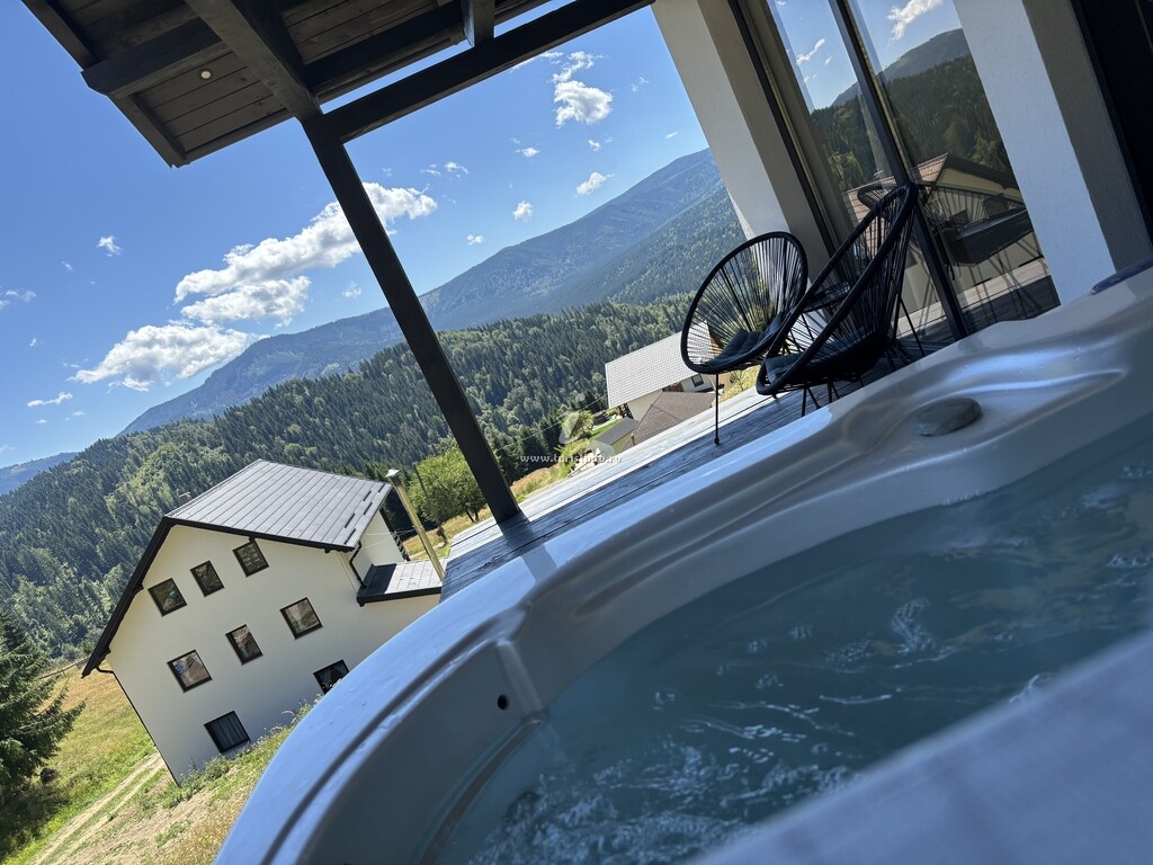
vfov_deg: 53.1
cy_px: 432
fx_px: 866
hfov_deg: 67.3
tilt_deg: -9.7
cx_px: 576
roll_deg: +24.8
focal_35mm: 26
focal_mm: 5.96
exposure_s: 1/2193
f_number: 1.6
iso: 50
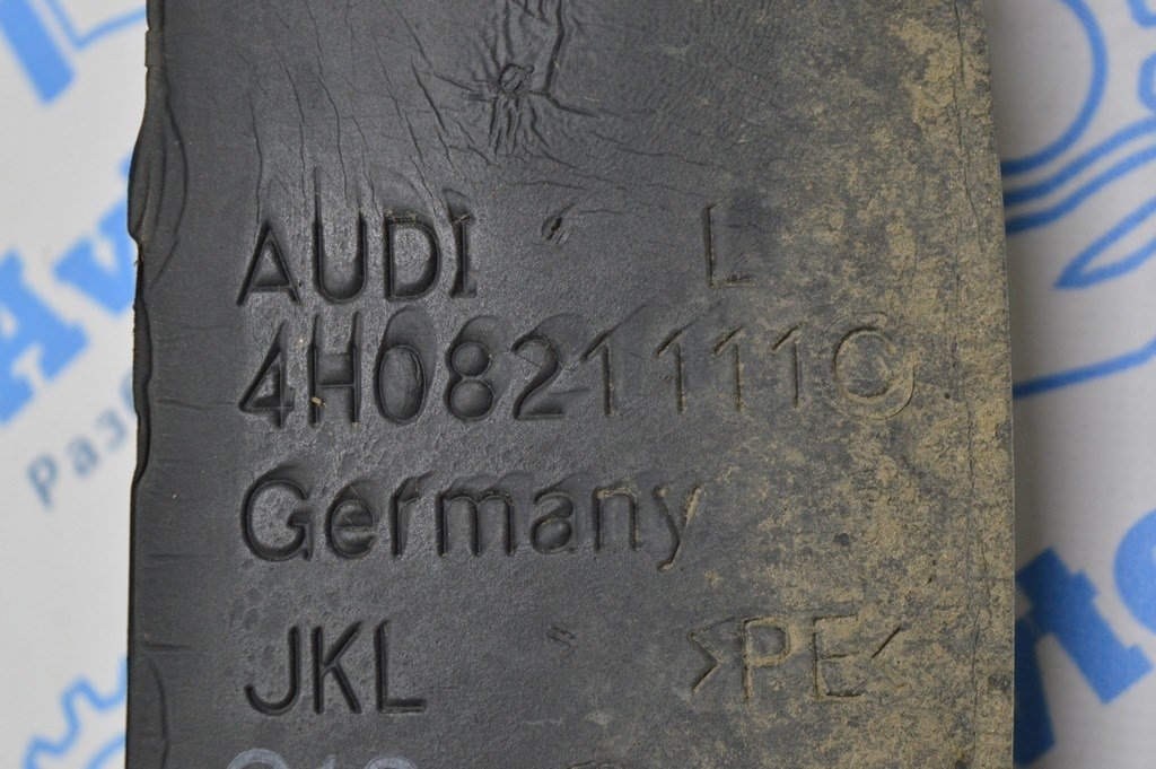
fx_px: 2647
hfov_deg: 24.6
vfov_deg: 16.5
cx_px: 578
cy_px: 384
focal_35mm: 82
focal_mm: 55
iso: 720
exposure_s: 1/60
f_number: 5.6
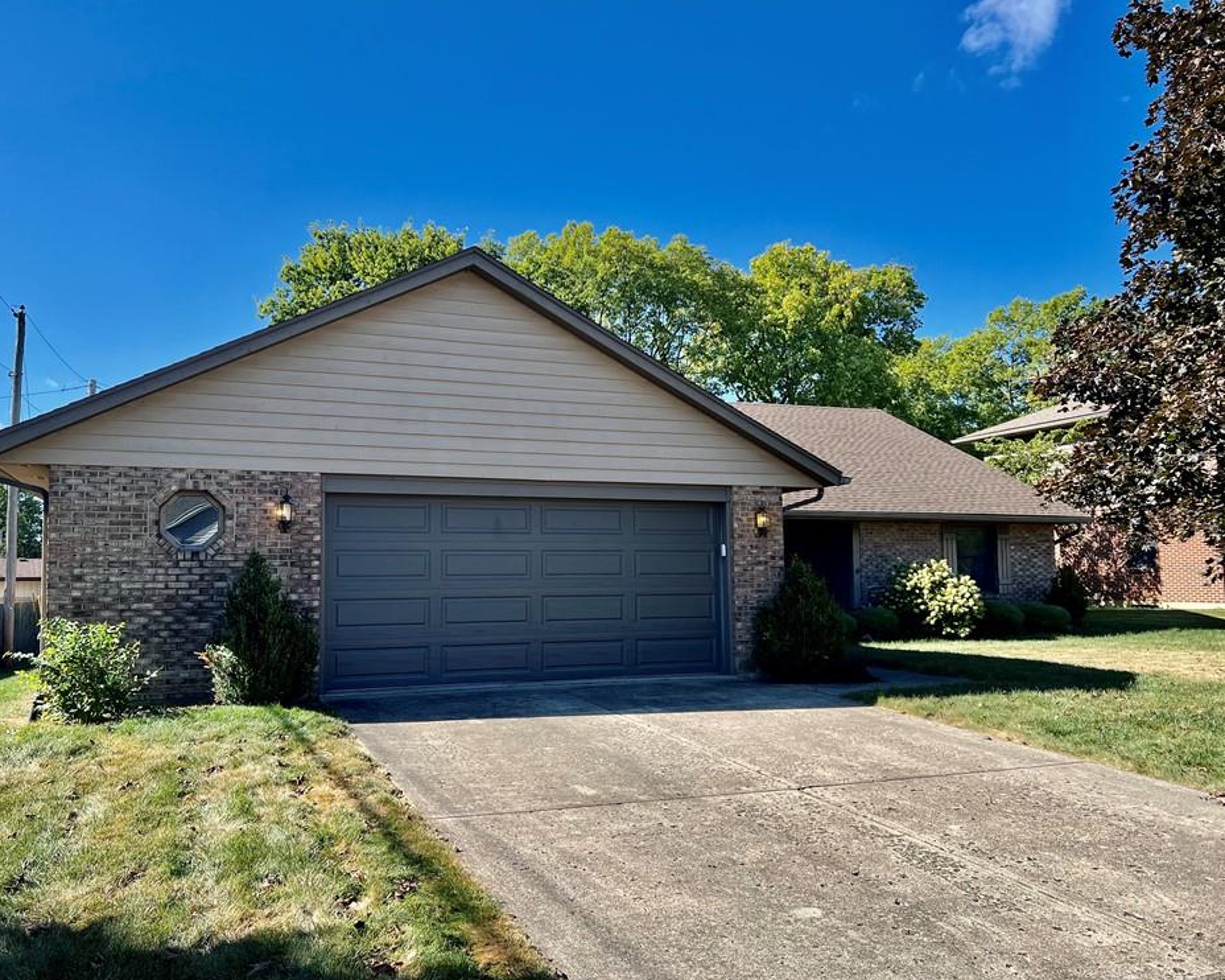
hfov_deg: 62.1
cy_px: 493
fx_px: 1015
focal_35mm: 28
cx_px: 556
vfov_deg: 51.5
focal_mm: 5.7
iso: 50
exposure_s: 1/1972
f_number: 1.5
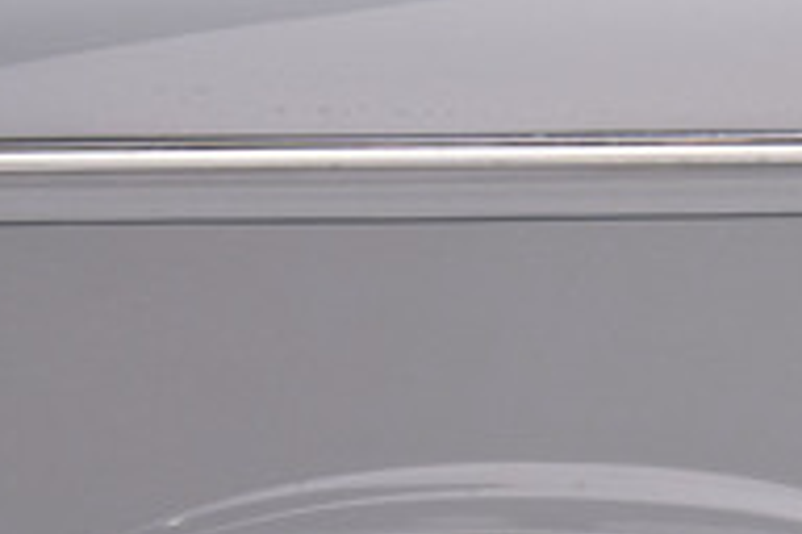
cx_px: 902
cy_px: 586
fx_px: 5101
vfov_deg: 6.0
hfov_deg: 8.9
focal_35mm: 229
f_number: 9
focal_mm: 44
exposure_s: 1/250
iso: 500
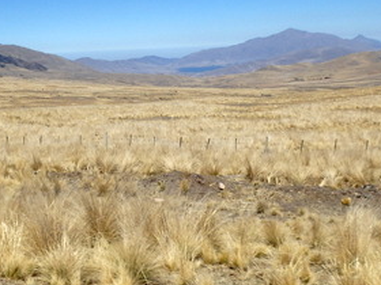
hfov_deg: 38.0
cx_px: 150
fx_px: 550
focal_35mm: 50
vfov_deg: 29.1
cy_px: 121
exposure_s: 1/200
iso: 125
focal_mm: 5
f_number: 11
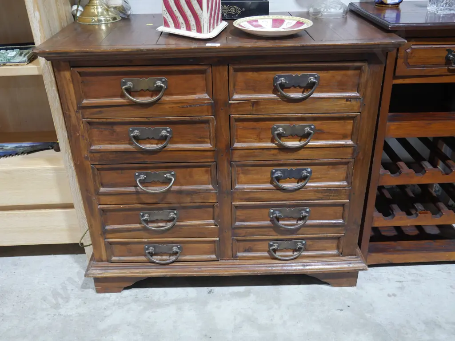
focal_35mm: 34
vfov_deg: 41.8
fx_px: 447
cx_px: 228
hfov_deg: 53.9
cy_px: 170
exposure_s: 1/60
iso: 800
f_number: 4
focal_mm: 17
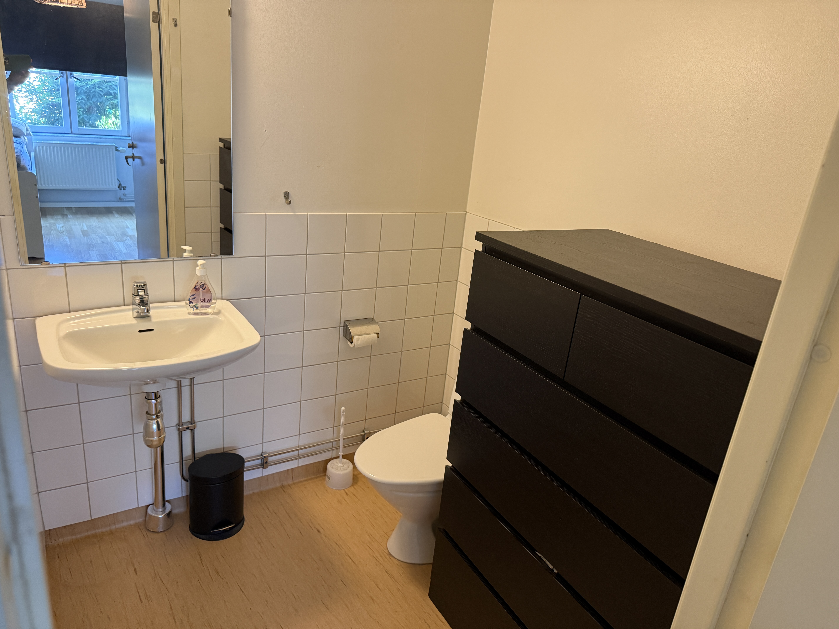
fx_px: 582
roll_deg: -6.1
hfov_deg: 71.6
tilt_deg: -19.0
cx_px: 420
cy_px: 314
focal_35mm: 24
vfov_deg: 56.8
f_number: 1.78
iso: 250
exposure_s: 1/50
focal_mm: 6.76
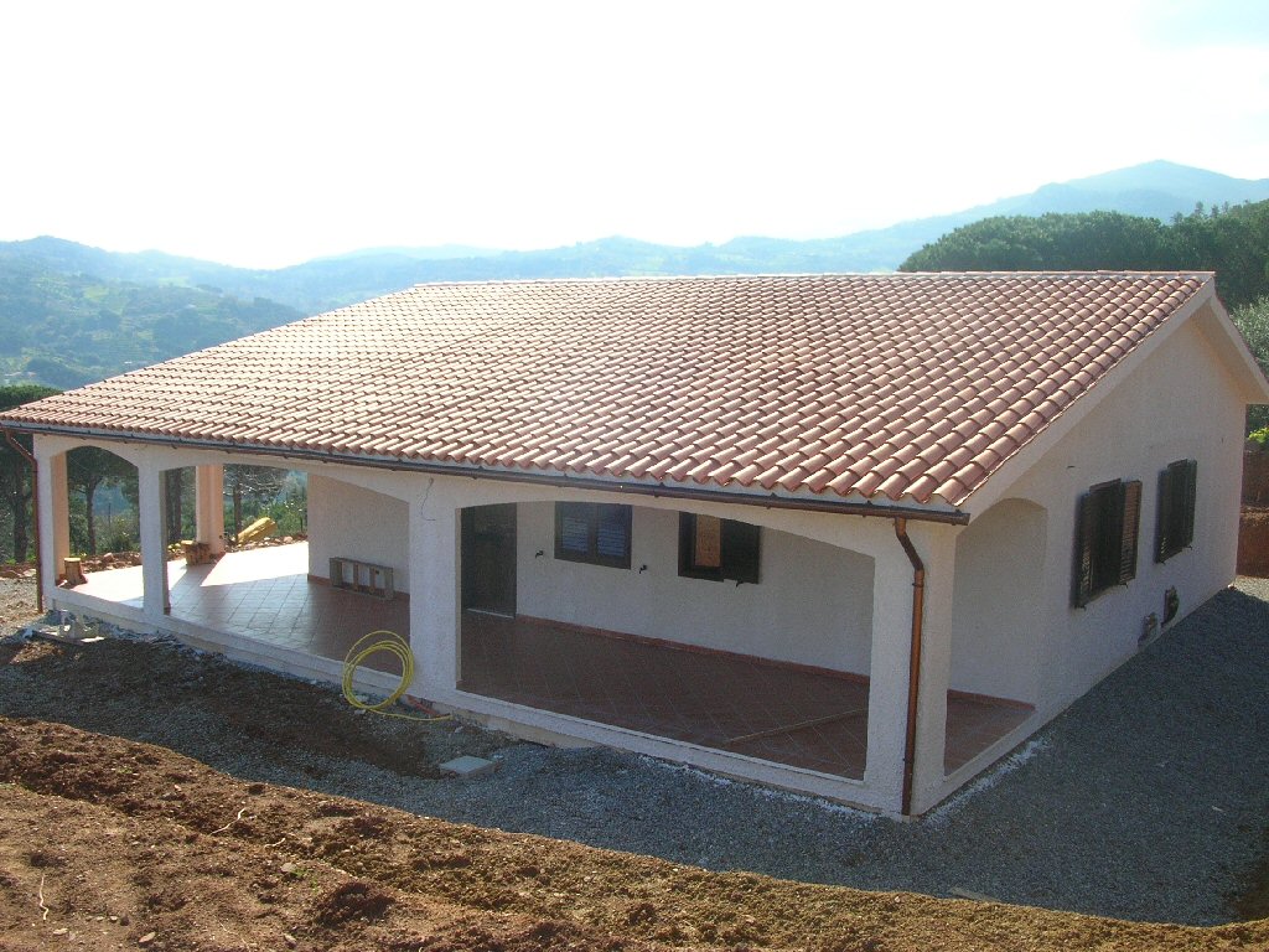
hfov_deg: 52.6
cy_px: 476
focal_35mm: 35
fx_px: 1283
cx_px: 634
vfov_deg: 40.7
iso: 71
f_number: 5.6
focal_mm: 5.8
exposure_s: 1/240
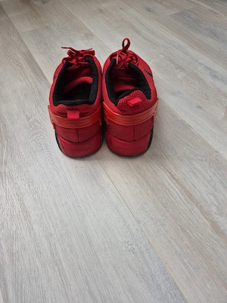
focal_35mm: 23
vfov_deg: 73.9
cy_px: 152
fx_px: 201
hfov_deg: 58.9
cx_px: 114
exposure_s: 1/182
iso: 160
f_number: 1.8
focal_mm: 5.4
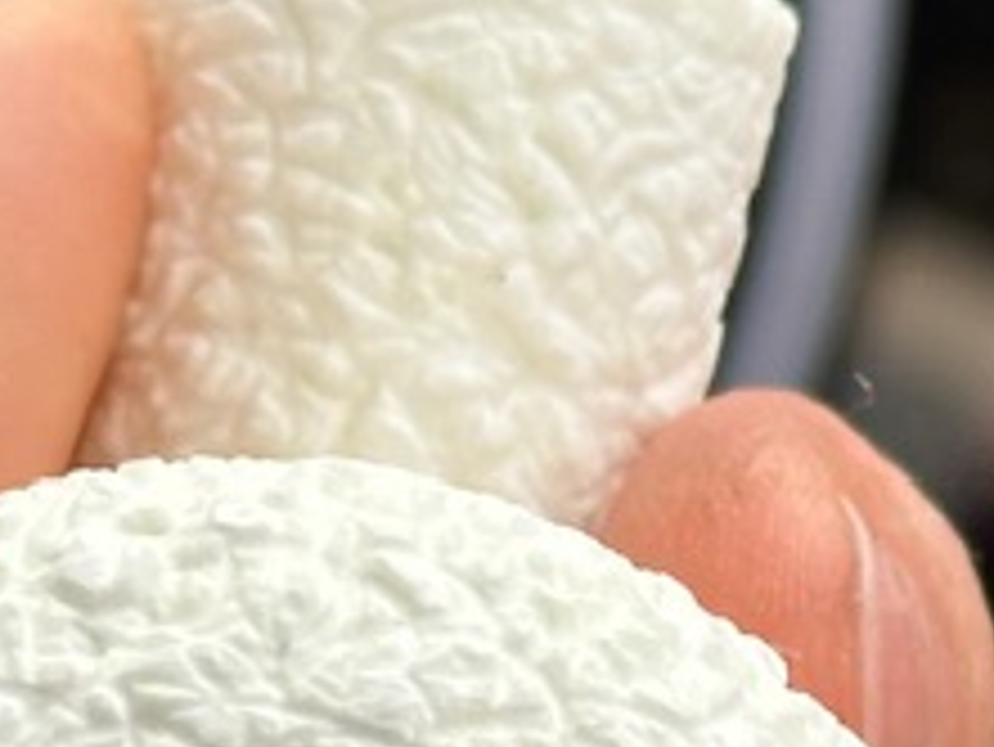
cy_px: 648
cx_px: 949
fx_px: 7987
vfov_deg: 5.3
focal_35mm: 278
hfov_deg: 7.1
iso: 64
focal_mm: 6.86
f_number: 1.78
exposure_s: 1/1171
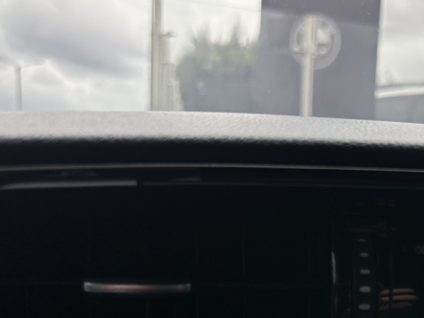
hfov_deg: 32.9
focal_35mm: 54
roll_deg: -4.8
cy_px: 322
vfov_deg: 25.6
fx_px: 661
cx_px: 413
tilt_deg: -10.4
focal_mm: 6.86
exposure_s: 1/398
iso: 80
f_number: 1.78
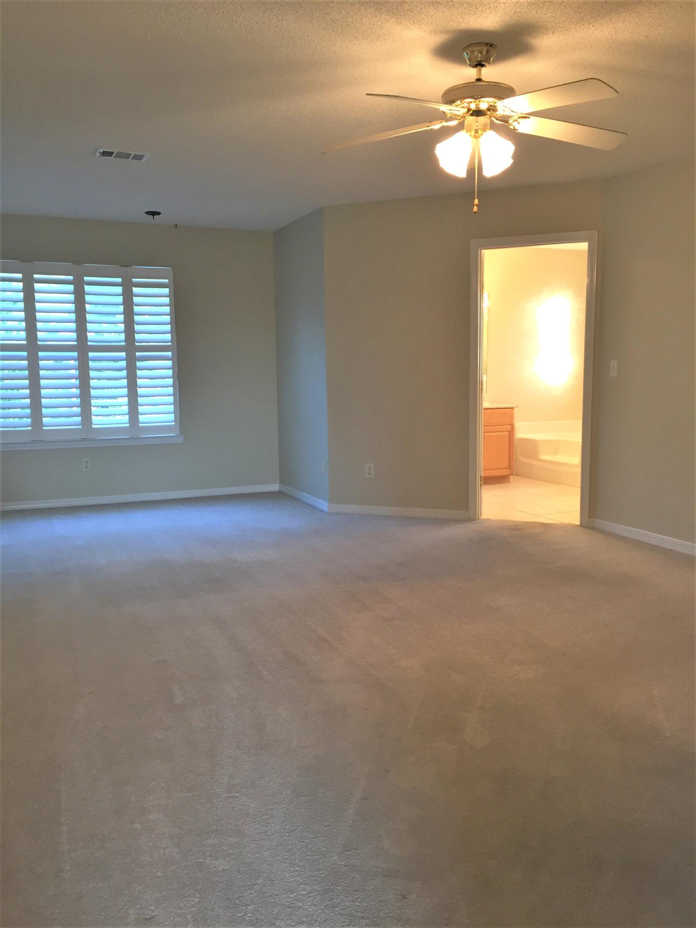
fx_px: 777
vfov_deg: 61.7
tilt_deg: -5.8
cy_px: 464
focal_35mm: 29
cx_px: 348
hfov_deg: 48.2
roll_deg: +0.4
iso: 80
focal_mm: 4.15
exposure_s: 1/30
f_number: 2.2
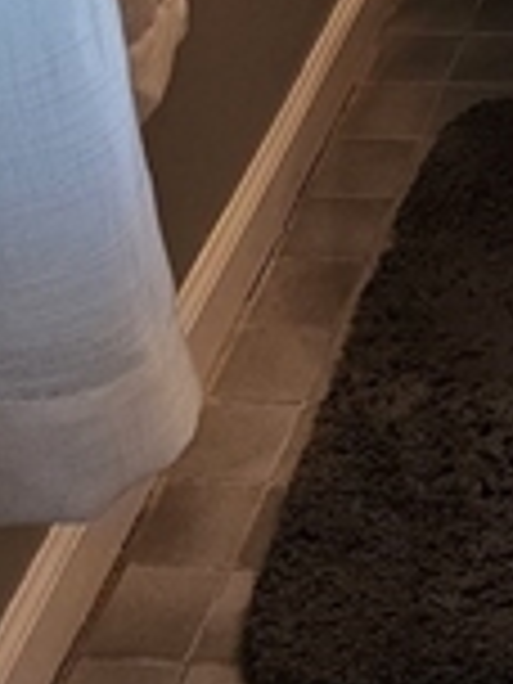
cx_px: 950
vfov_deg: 13.8
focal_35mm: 116
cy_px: -783
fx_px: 2292
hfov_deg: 11.7
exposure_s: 1/120
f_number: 1.8
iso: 200
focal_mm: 6.4
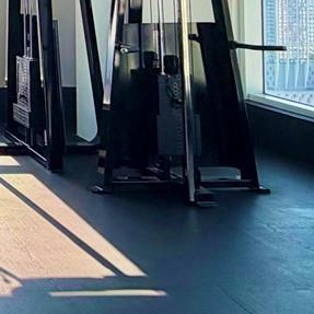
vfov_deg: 23.2
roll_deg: +1.1
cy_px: -47
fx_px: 708
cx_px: -219
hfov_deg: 19.8
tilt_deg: +2.4
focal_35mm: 69
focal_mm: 2.22
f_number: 2.2
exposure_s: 1/590
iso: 40
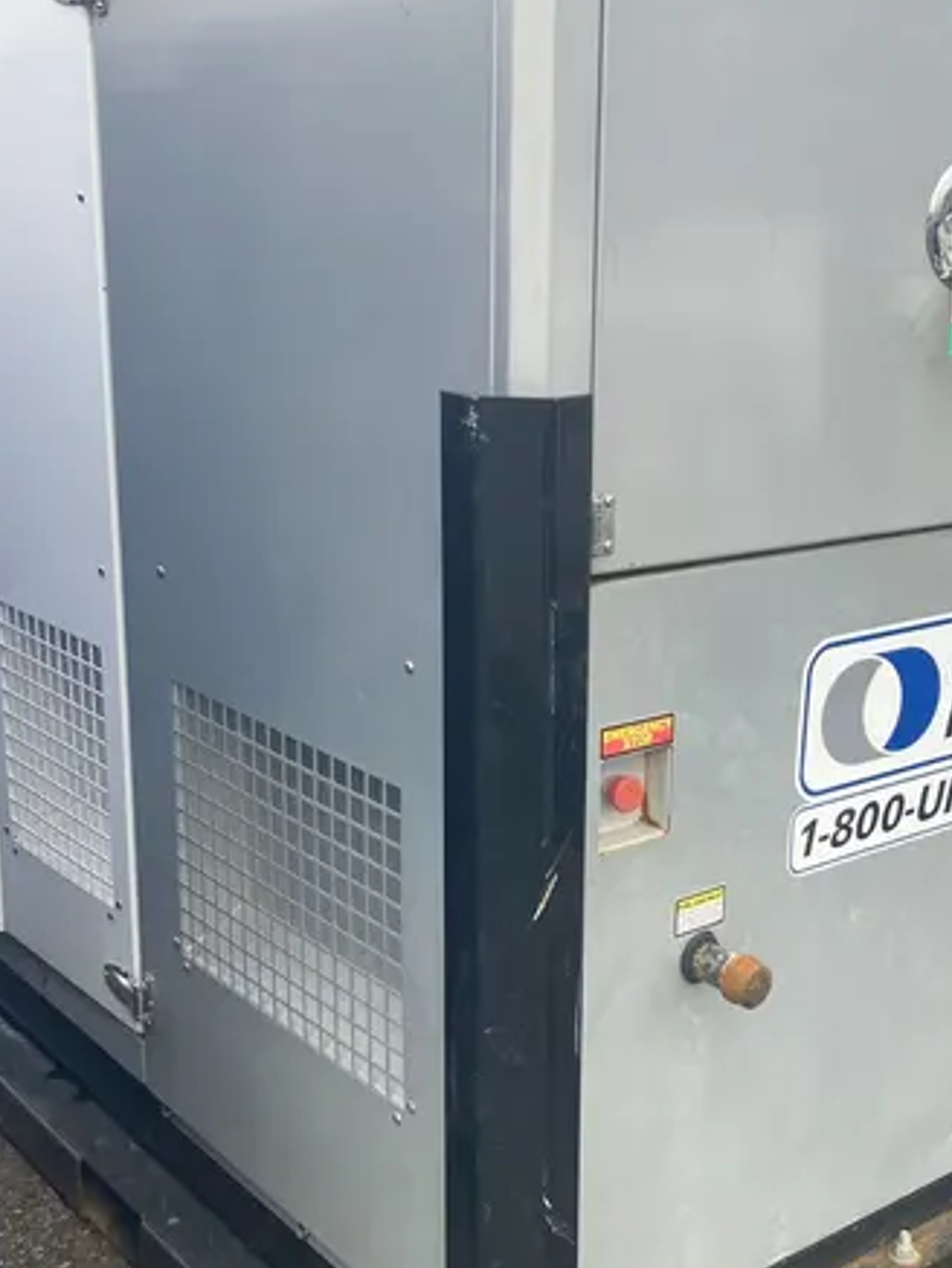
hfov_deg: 30.8
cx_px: 583
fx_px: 1723
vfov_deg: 40.3
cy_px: 718
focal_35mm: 47
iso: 20
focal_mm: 3.99
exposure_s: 1/308
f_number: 1.8
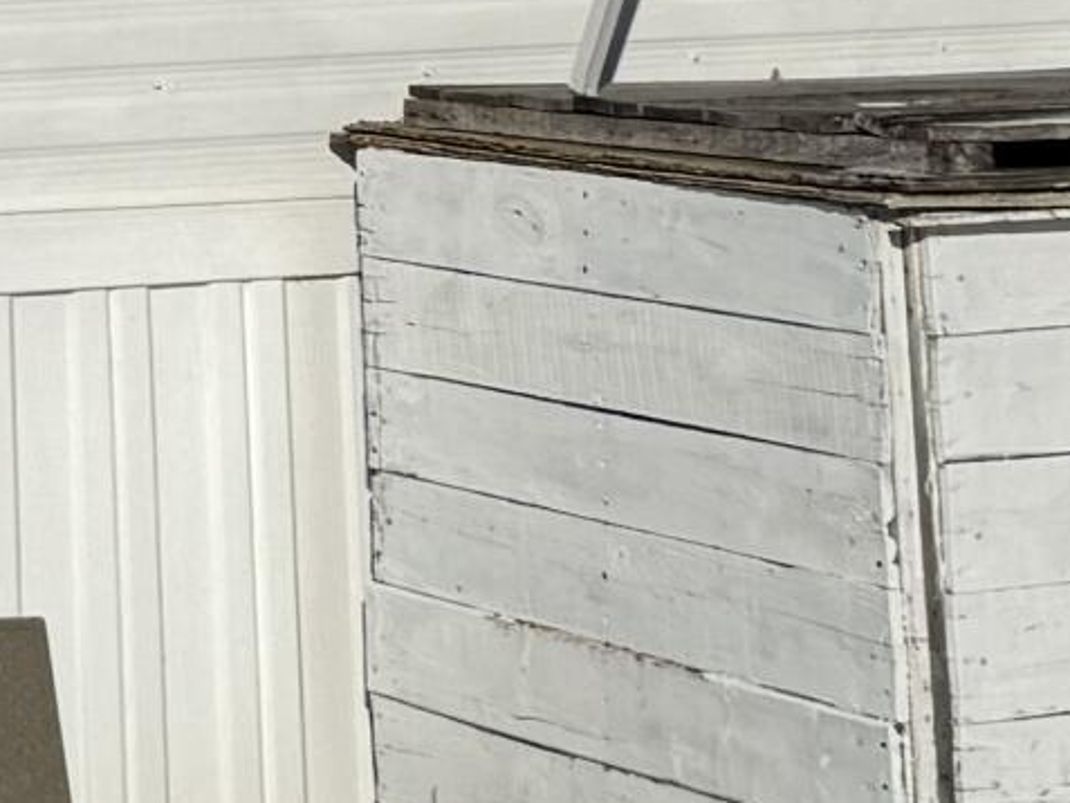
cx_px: -305
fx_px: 4669
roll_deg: +0.8
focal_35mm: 151
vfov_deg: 9.2
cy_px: -846
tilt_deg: +6.1
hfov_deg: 12.7
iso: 64
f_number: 1.78
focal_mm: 6.76
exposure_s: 1/12346
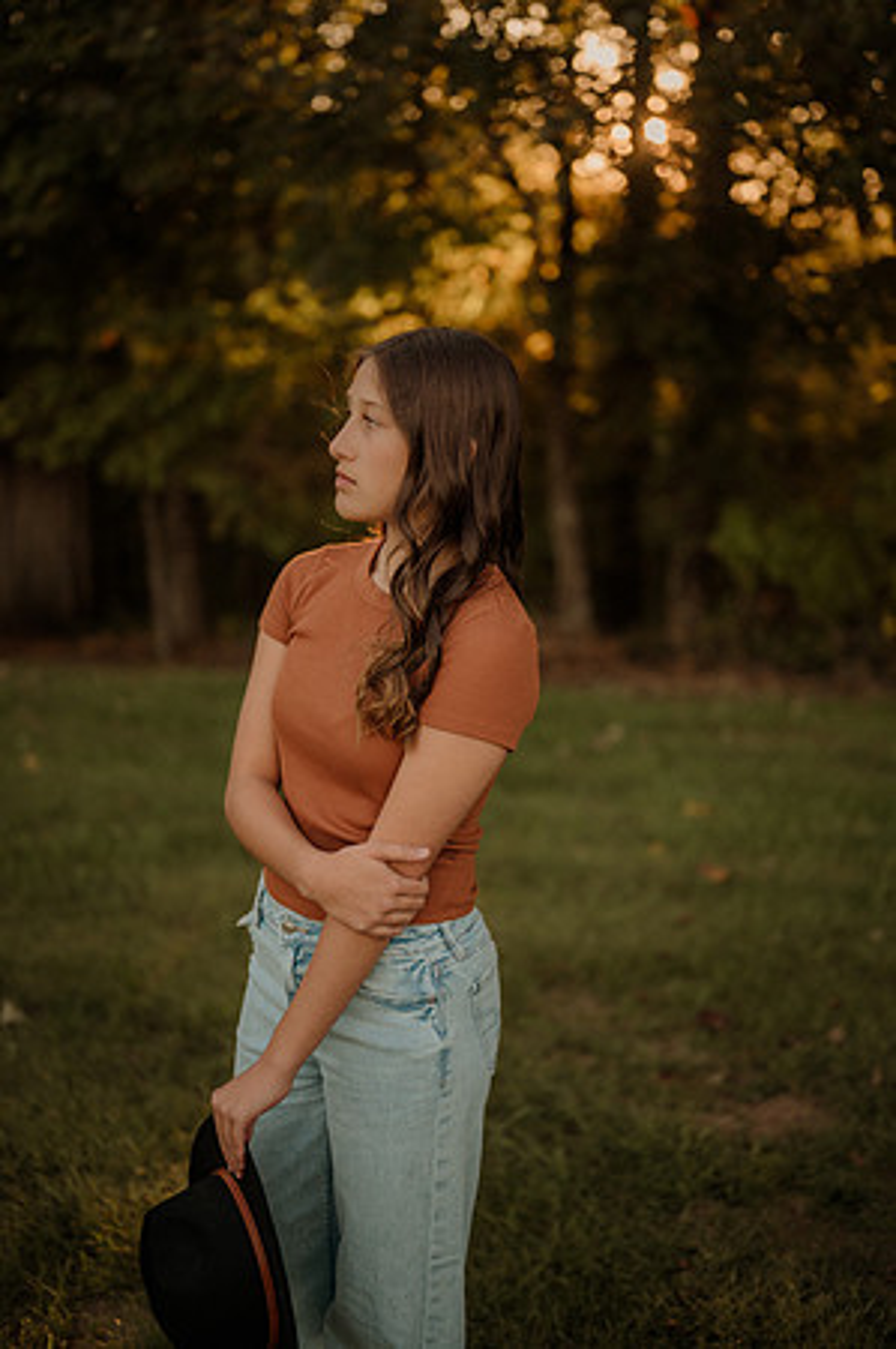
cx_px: 448
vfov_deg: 39.6
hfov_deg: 26.9
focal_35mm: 50
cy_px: 674
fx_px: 1871
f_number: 2
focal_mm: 50
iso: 250
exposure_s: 1/640
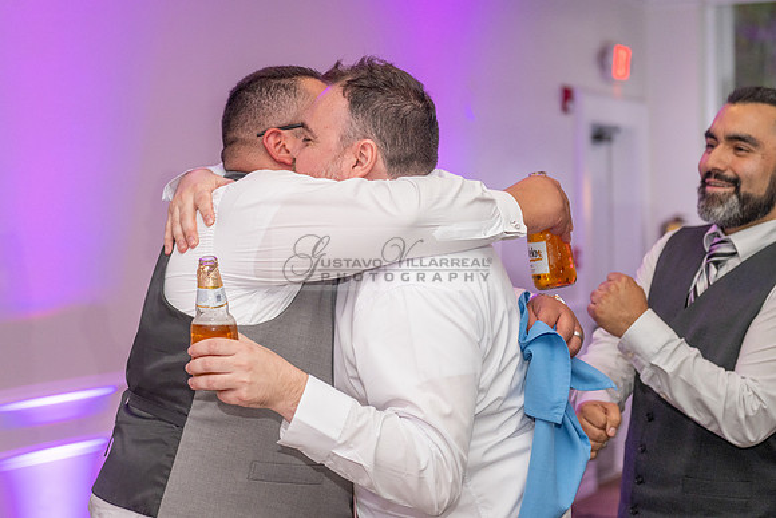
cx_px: 309
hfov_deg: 24.1
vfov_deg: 16.2
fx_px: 1816
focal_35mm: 84
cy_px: 206
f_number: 3.5
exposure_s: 1/100
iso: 800
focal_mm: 70
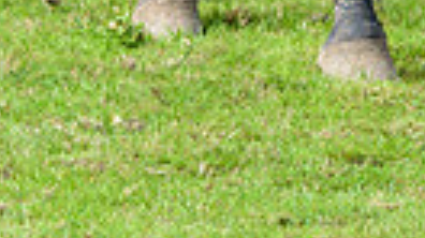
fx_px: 8119
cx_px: 604
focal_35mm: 721
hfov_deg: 3.0
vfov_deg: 1.7
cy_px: -132
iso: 400
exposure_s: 1/1250
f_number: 4.8
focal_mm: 120
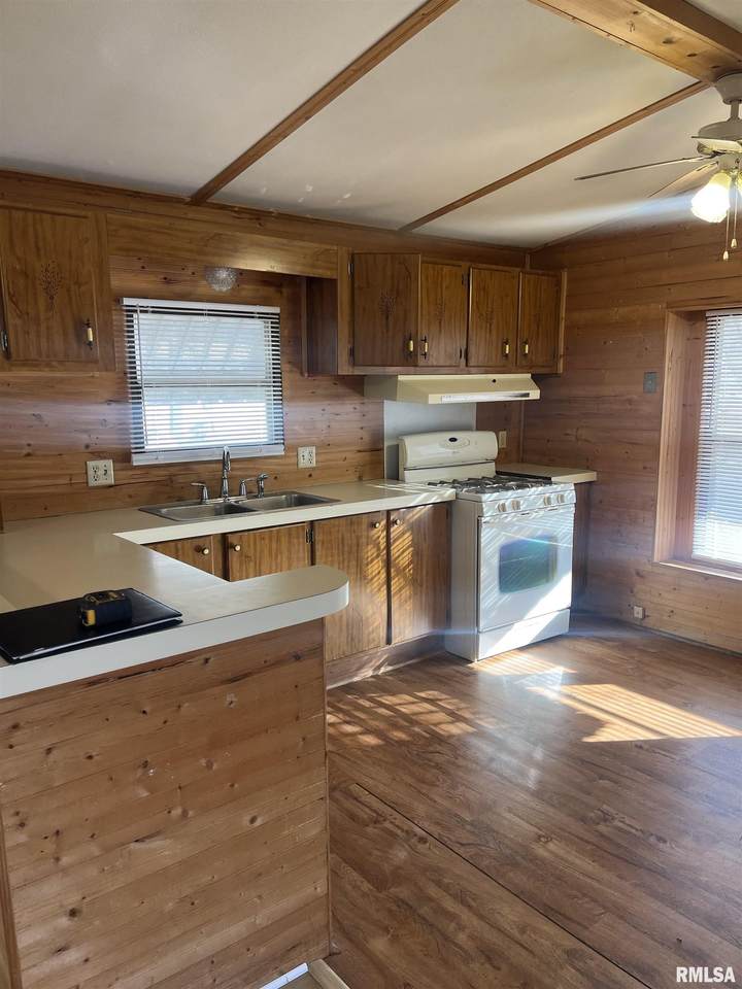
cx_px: 371
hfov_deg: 53.1
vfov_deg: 67.3
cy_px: 494
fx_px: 743
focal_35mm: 26
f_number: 1.6
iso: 80
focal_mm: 5.1
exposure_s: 1/60
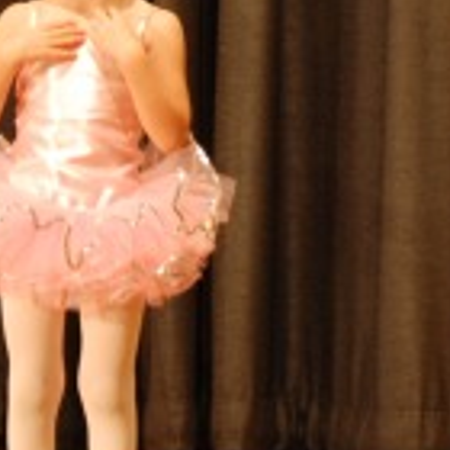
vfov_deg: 3.7
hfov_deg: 3.6
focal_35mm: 480
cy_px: 156
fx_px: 7060
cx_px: -505
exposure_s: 1/40
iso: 400
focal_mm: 66
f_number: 5.3
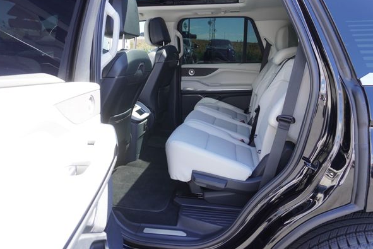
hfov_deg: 69.3
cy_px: 117
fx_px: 270
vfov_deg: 49.6
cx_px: 196
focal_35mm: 26
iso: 100
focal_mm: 16
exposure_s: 1/60
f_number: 4
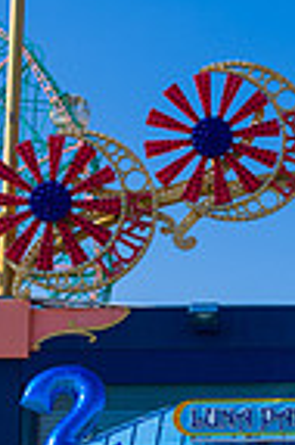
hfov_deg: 10.7
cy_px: 216
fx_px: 1552
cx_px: 335
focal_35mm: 126
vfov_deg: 16.3
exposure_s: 1/1600
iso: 200
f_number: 5
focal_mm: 31
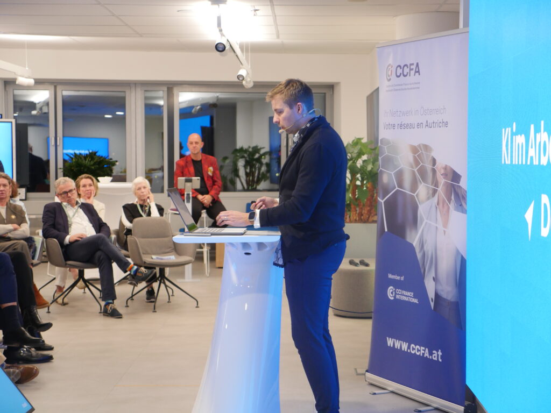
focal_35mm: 70
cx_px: 276
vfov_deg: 21.0
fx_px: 1114
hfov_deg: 27.8
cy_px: 206
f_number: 2.8
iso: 1000
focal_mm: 35
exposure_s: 1/80
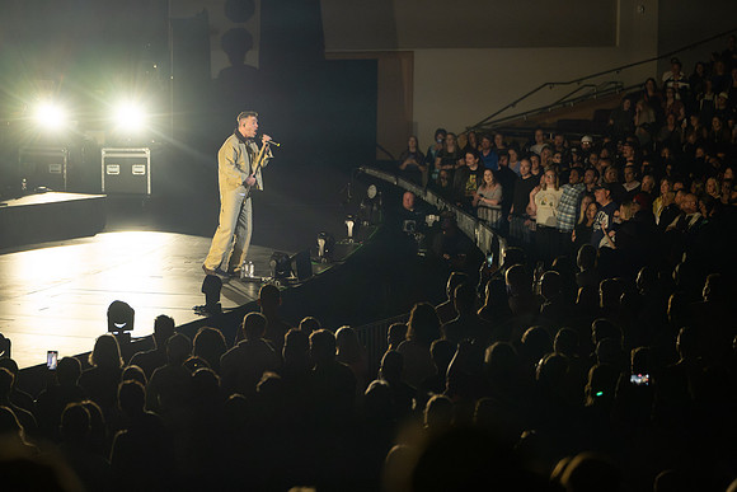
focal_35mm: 135
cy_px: 246
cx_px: 368
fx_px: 2764
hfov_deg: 15.2
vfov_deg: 10.2
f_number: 2.8
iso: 4000
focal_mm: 135
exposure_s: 1/250
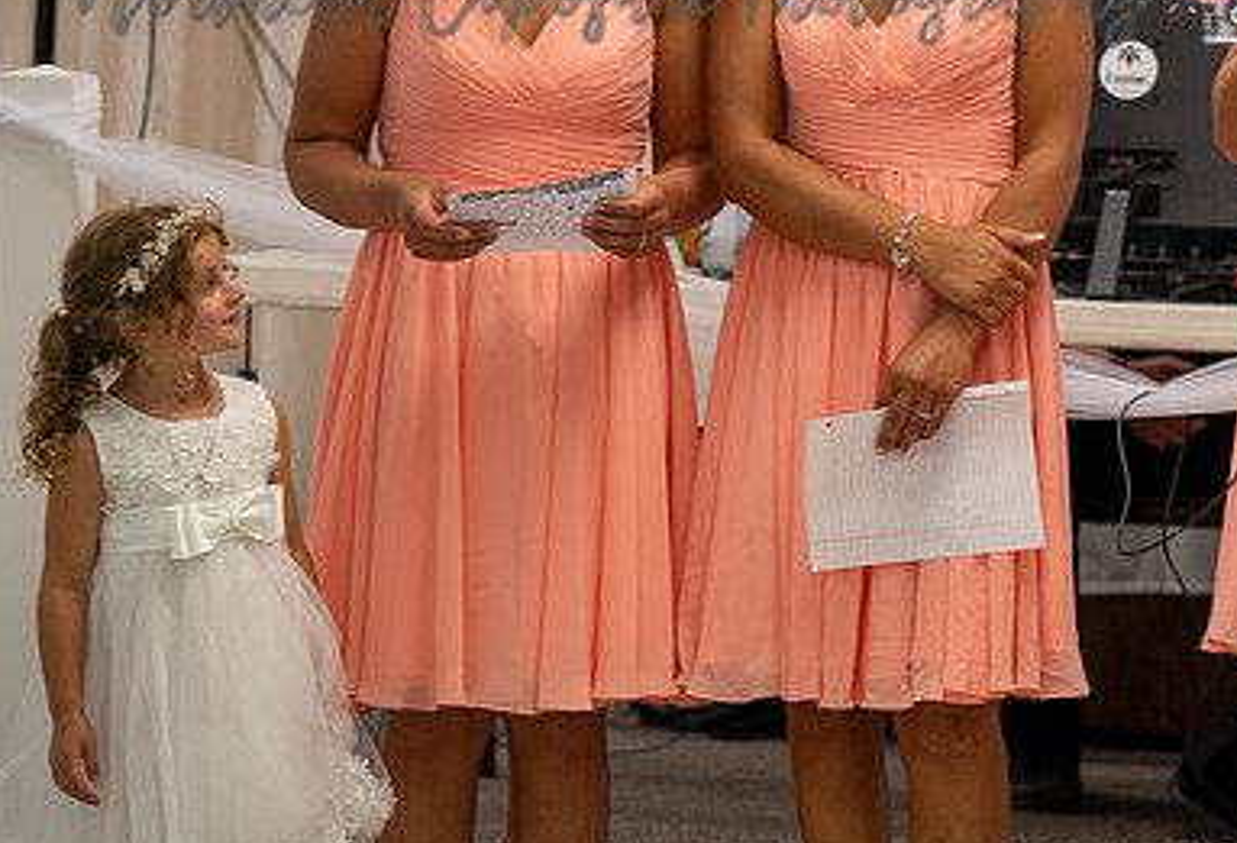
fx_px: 6988
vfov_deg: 6.9
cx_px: 1043
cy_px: 171
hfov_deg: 10.1
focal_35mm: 202
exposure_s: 1/125
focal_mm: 120
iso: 720
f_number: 2.8
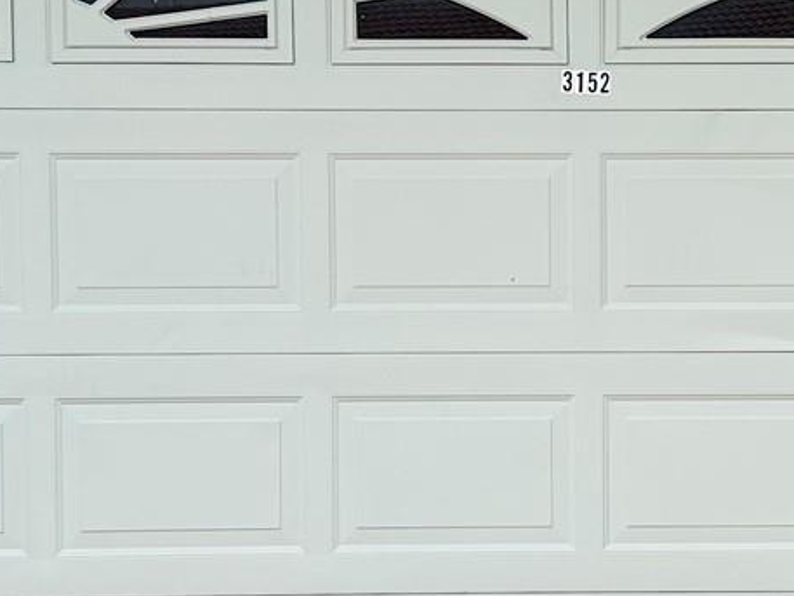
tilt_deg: -2.7
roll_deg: -0.2
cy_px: 257
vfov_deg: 17.6
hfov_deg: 22.9
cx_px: 645
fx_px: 1927
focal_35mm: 84
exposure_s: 1/1256
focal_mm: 6.86
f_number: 1.78
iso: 80
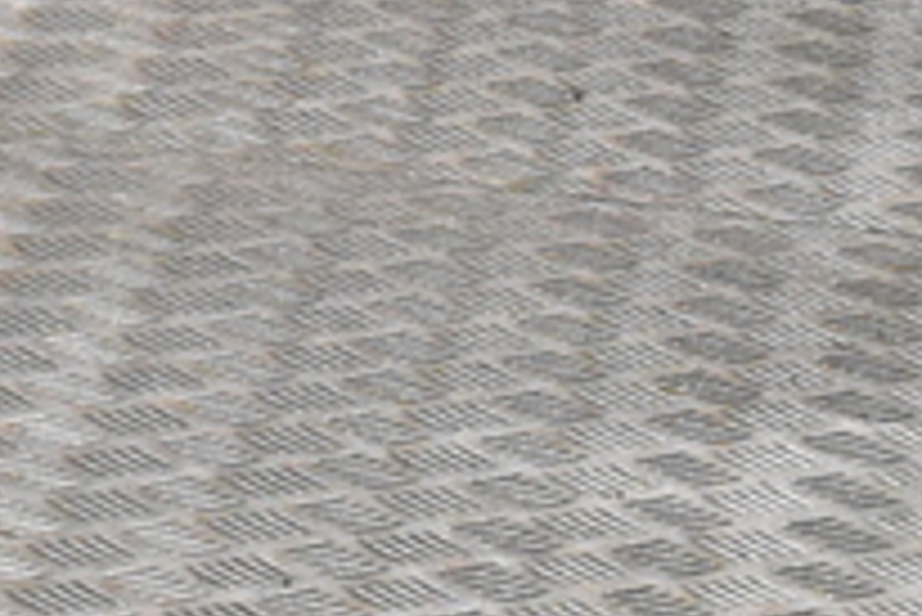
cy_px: -1142
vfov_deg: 3.9
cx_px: -2667
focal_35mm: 343
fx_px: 8789
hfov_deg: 5.3
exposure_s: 1/200
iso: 4000
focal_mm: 29
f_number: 9
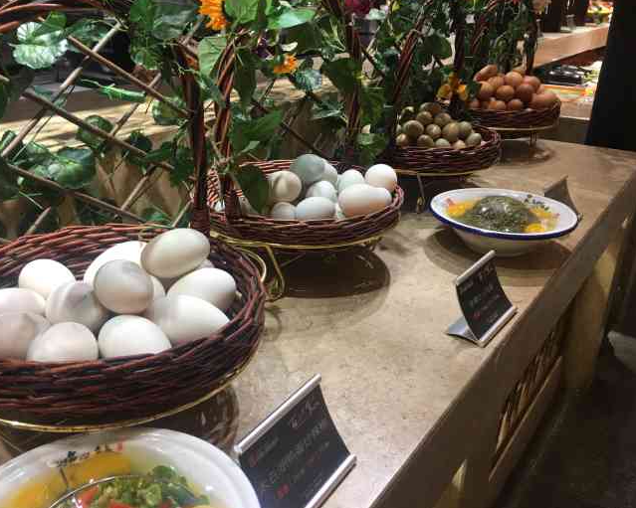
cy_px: 251
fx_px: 583
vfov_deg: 47.1
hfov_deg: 57.2
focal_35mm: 31
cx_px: 304
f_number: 2.2
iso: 32
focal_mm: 4.15
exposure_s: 1/33
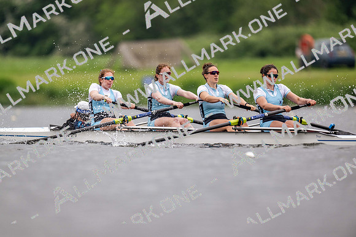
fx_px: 5934
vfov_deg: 2.3
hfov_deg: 3.4
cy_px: 118
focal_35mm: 600
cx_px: 178
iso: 800
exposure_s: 1/2000
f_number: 4
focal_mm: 600
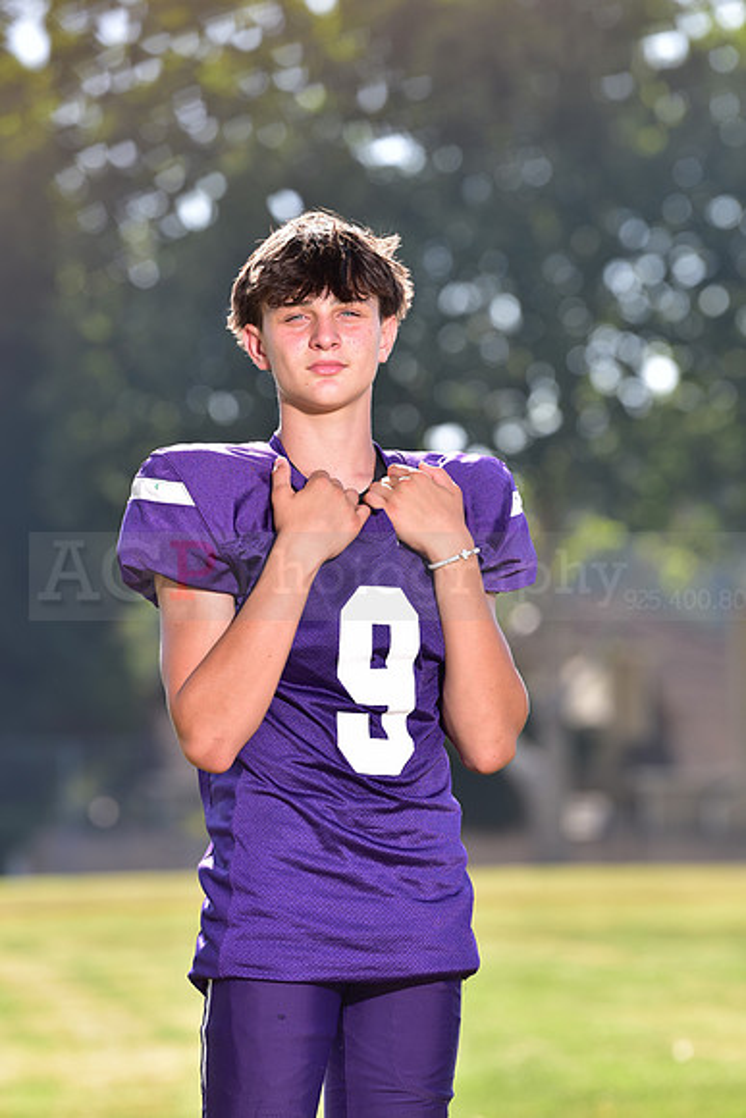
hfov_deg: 6.9
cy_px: 559
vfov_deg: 10.3
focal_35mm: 200
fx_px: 6212
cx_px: 373
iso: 100
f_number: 5
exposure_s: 1/250
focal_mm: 200
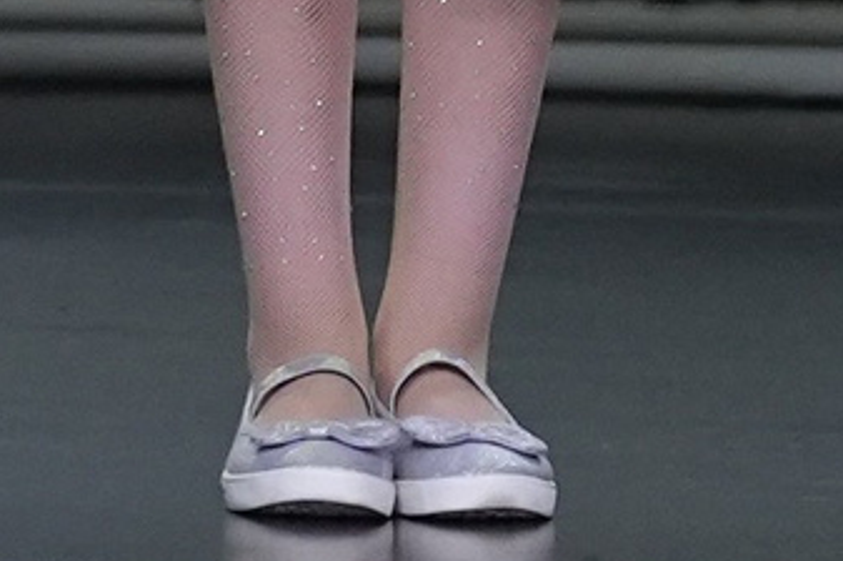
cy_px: -1436
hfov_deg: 1.3
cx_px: -105
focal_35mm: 1559
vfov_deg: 0.9
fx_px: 36470
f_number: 2.8
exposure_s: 1/400
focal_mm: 137
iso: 1600
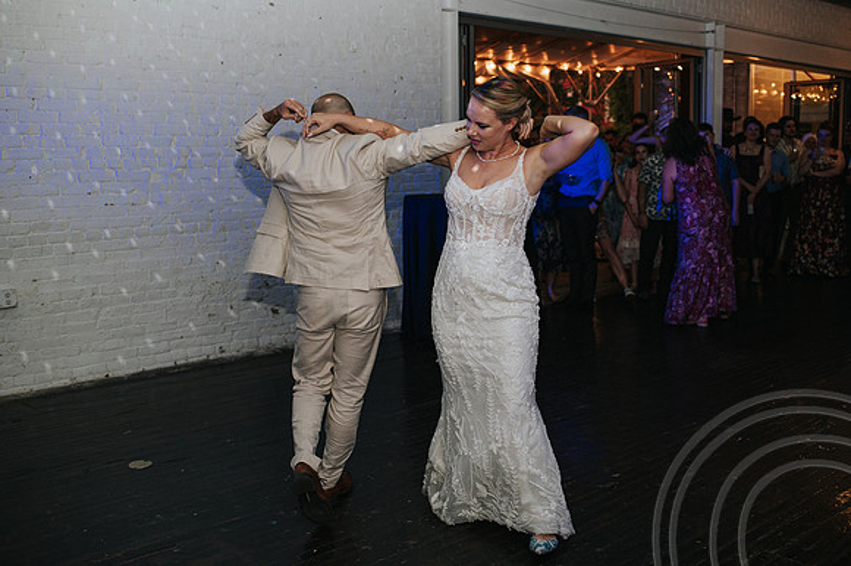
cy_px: 270
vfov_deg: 36.2
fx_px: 866
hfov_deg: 52.3
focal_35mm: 37
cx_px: 446
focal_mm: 35
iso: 1000
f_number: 2.8
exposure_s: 1/200
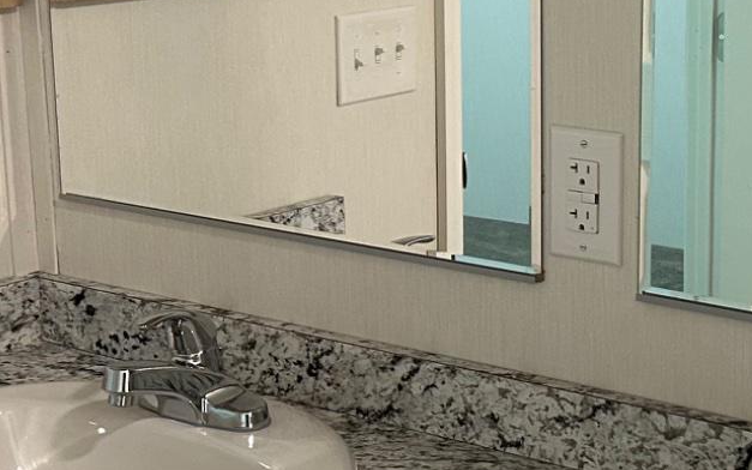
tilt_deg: -13.1
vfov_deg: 14.5
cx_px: 594
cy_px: 216
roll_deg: +0.5
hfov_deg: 22.7
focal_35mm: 90
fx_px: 1845
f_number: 1.5
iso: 250
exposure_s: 1/60
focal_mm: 5.7
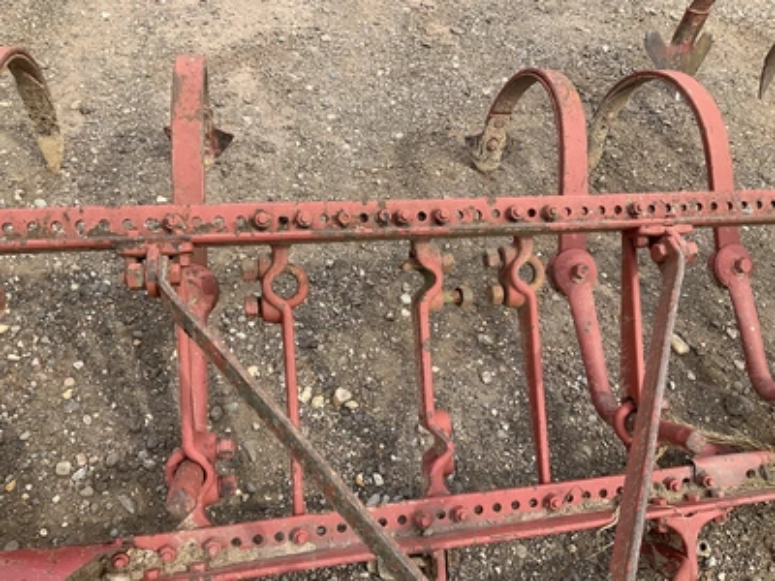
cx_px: 388
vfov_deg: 48.2
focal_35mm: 29
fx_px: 649
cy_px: 290
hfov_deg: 61.7
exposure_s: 1/683
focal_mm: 3
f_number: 1.8
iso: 25
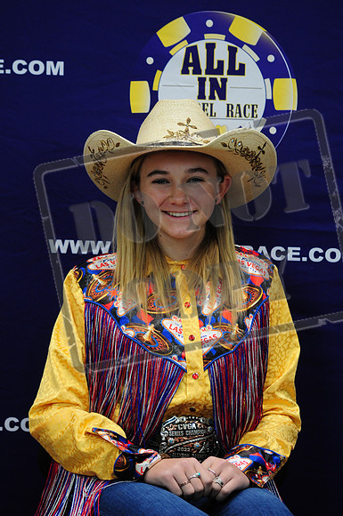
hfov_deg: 11.1
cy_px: 258
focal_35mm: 123
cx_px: 172
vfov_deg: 16.7
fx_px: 1763
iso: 640
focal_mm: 82
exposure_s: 1/125
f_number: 4
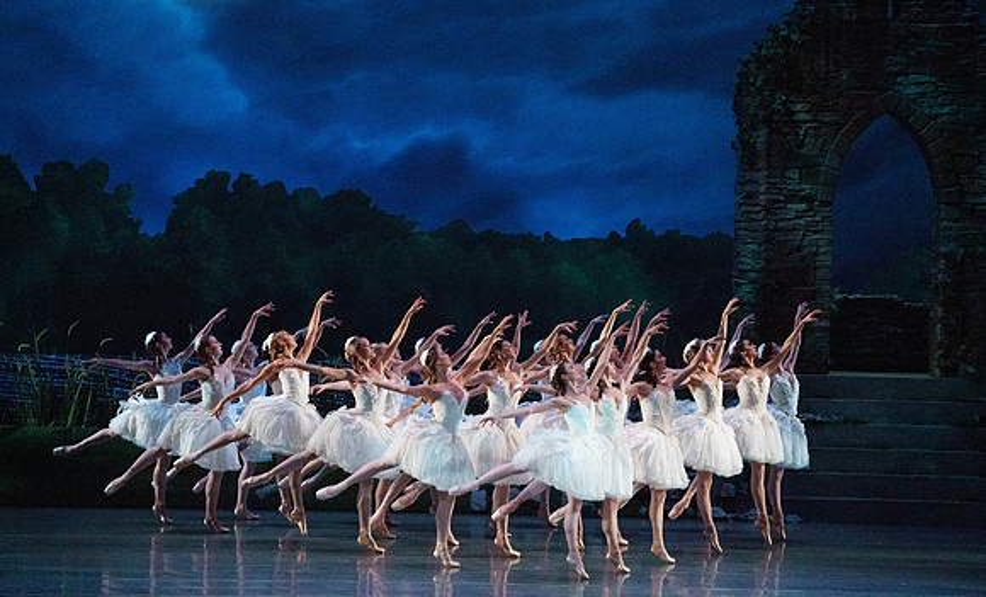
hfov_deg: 11.4
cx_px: 493
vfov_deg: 6.9
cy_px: 325
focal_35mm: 185
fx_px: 4932
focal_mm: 179
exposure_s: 1/250
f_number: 5.6
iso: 8000
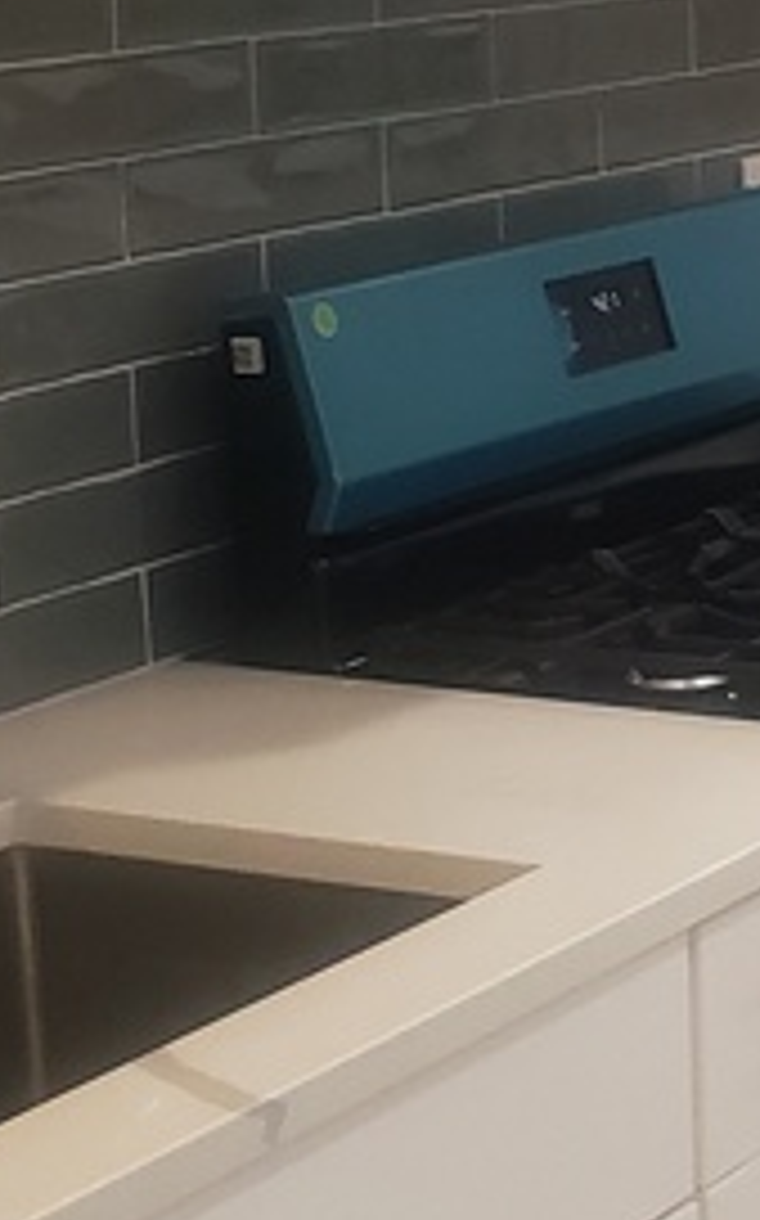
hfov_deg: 10.8
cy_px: 459
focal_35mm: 110
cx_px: 1542
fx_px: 3651
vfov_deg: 18.9
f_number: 2.4
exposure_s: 1/60
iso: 250
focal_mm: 4.3
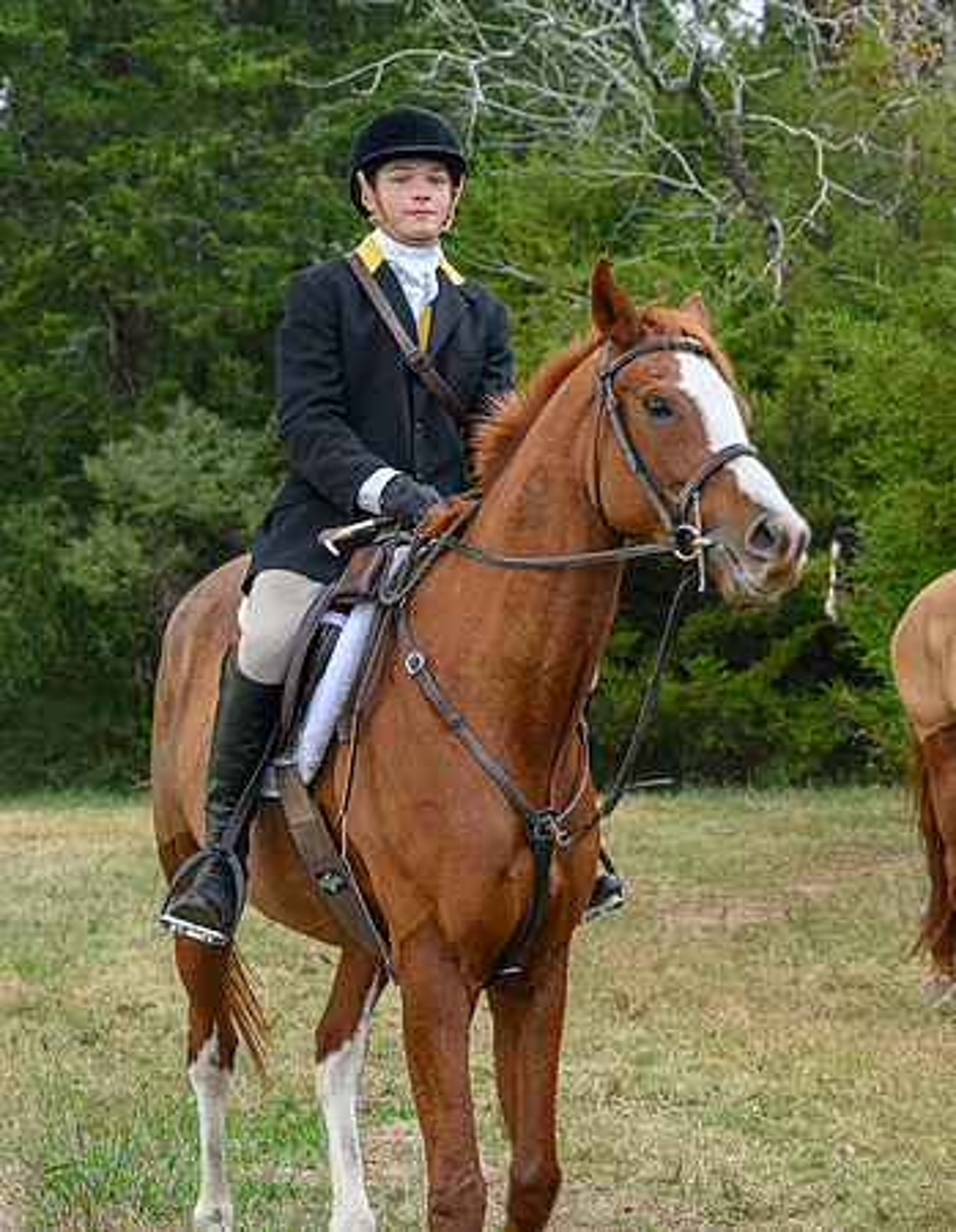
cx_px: 683
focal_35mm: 107
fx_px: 3850
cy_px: 616
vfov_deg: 18.2
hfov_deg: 14.1
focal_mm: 75
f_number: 5.6
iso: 2000
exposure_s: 1/200
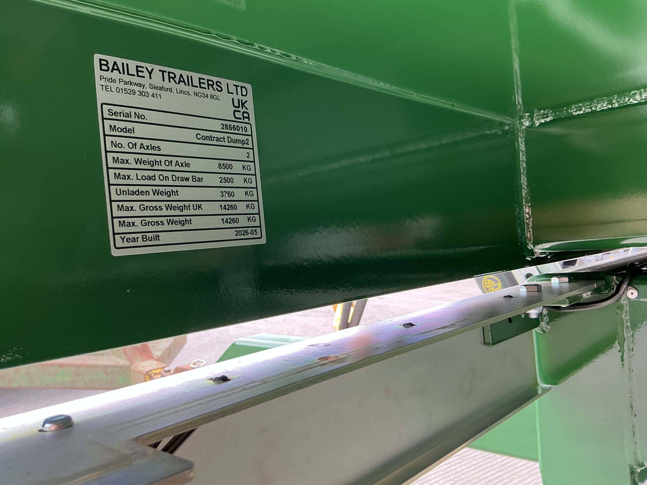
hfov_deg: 63.4
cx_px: 324
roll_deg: +3.9
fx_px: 523
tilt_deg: -1.7
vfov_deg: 49.7
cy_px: 242
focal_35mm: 28
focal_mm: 3
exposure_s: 1/122
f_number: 1.8
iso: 64
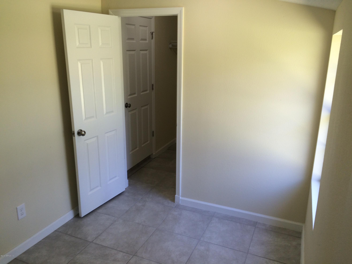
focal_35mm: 29
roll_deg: -1.7
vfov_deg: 48.2
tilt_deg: -16.5
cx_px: 176
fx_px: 295
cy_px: 132
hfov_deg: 61.7
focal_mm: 4.15
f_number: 2.2
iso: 40
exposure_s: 1/60
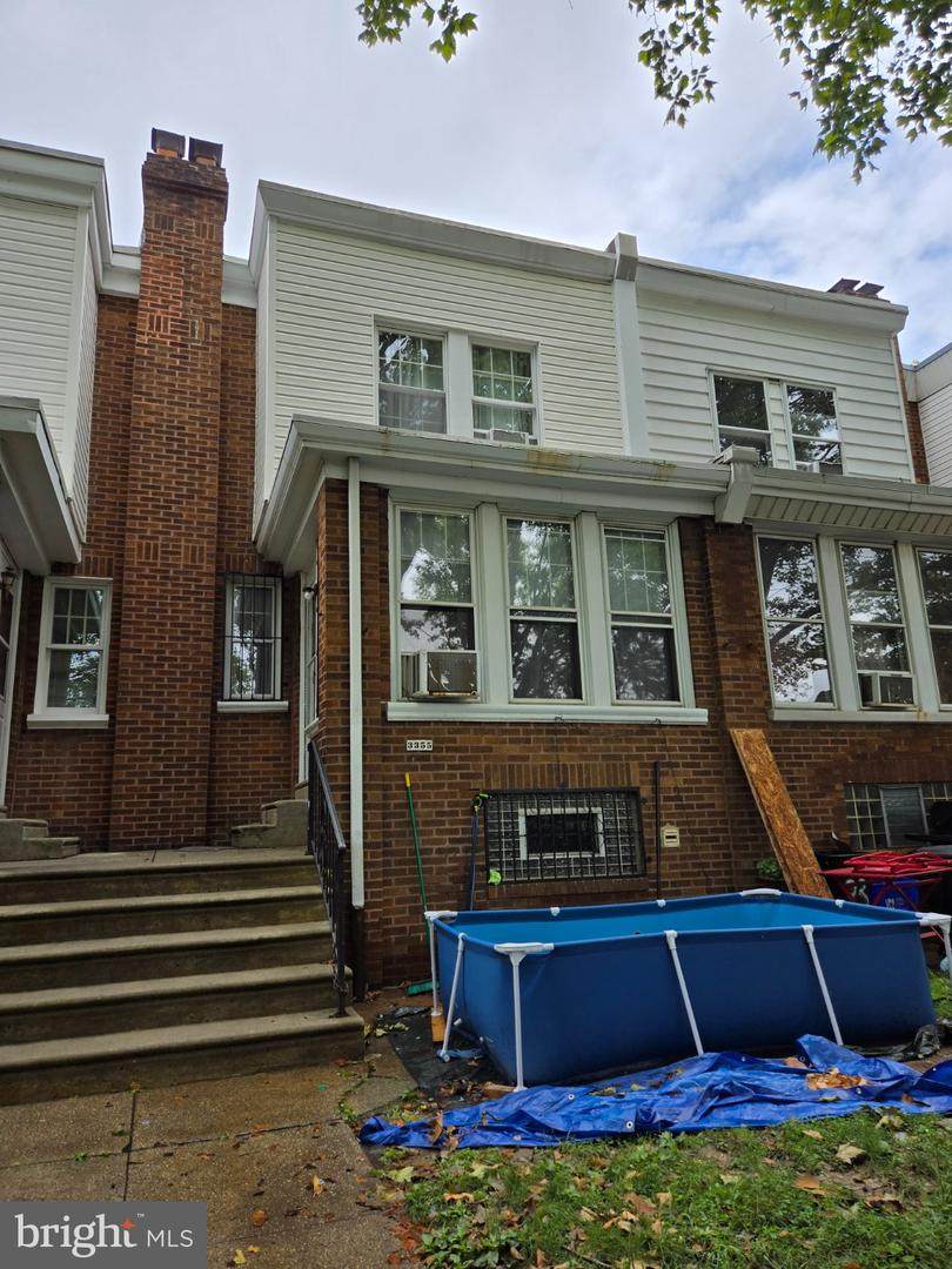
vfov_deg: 73.9
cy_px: 634
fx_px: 843
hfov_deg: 58.9
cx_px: 476
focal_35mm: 23
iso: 25
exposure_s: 1/1542
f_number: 1.8
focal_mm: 5.4
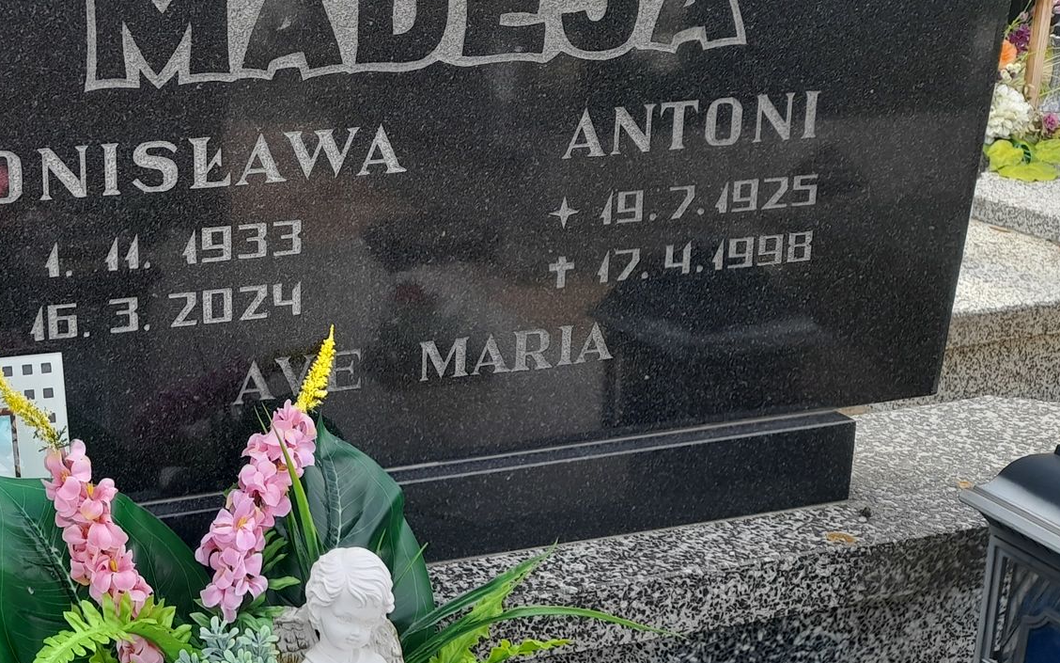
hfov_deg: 40.3
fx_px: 1358
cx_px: 164
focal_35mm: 47
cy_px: 254
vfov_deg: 27.3
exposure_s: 1/104
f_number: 2
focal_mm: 4.6
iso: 20
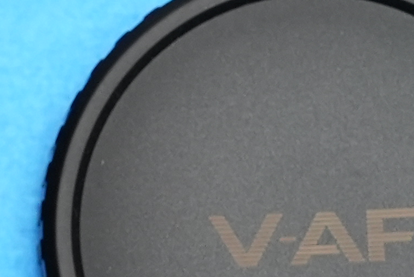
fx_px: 3222
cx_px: -86
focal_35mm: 280
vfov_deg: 4.9
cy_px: 220
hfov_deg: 7.3
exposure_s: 1/100
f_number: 5
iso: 3200
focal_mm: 50
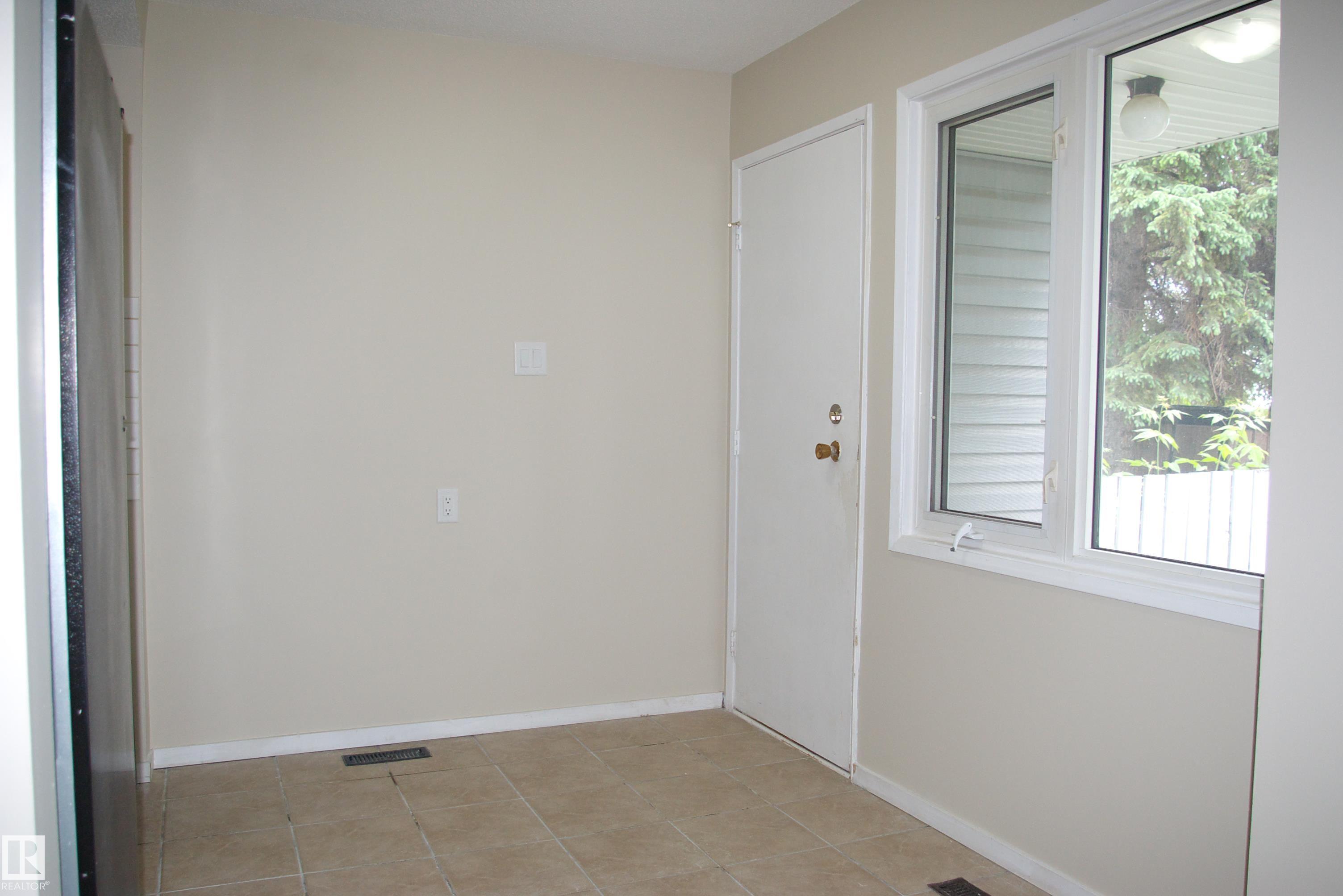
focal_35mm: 30
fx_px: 1120
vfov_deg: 43.6
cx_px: 672
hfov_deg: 61.9
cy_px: 448
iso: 800
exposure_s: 1/180
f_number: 5.6
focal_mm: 20
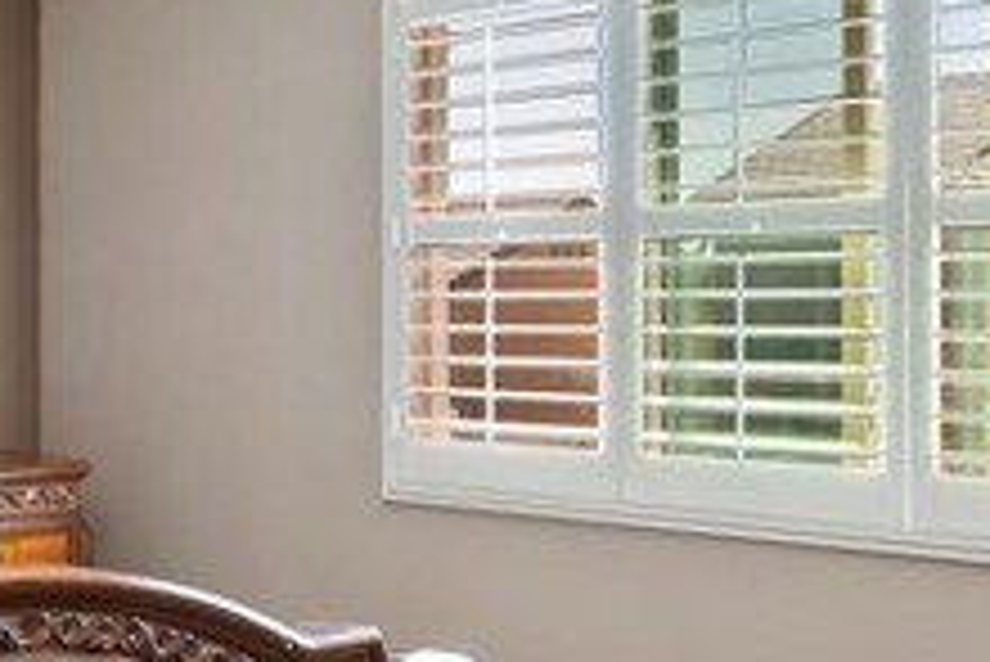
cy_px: 322
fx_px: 1789
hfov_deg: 28.1
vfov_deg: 21.0
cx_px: -108
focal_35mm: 65
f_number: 10
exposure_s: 1/8
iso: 500
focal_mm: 14
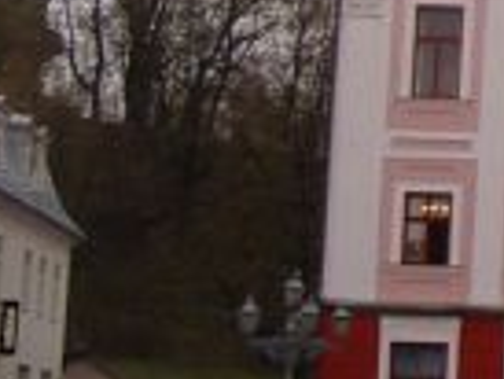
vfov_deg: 8.8
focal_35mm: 166
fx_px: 2419
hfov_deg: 10.9
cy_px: -173
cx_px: 993
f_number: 4.8
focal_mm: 5.8
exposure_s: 1/250
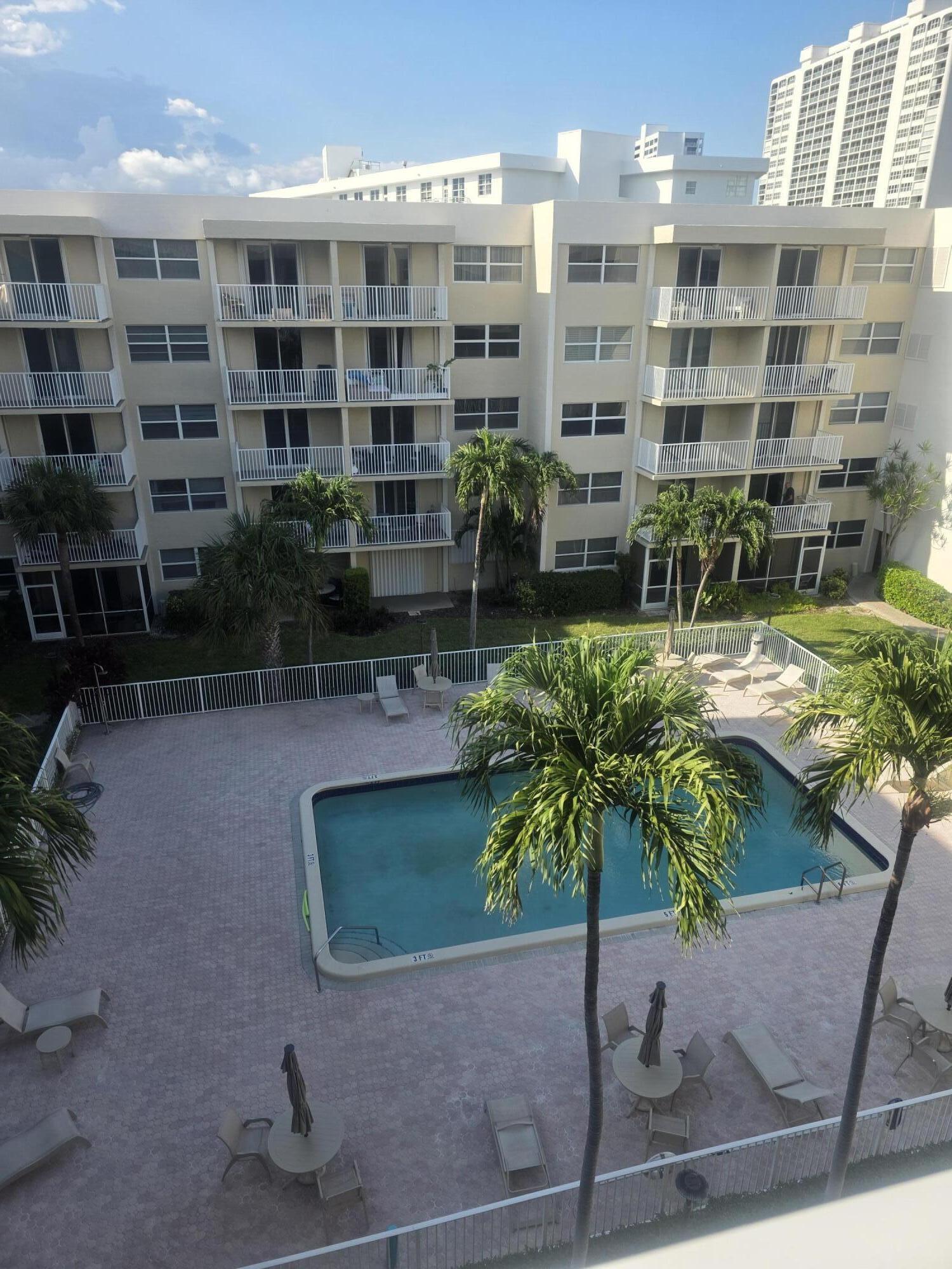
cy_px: 634
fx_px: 843
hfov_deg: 58.9
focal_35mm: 23
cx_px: 476
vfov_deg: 73.9
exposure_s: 1/2737
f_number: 1.7
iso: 80
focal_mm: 6.3
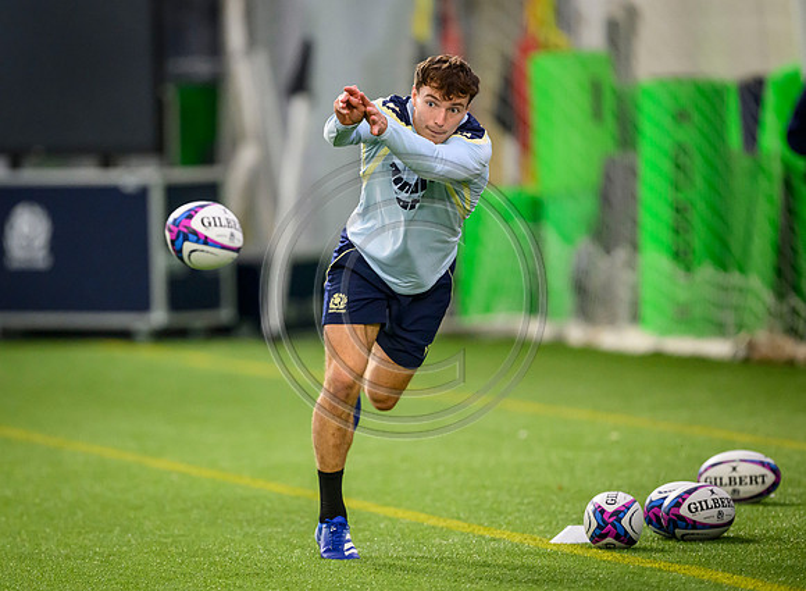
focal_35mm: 481
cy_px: 298
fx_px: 11096
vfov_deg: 3.0
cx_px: 351
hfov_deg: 4.2
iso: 6400
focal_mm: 400
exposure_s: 1/1000
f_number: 3.2
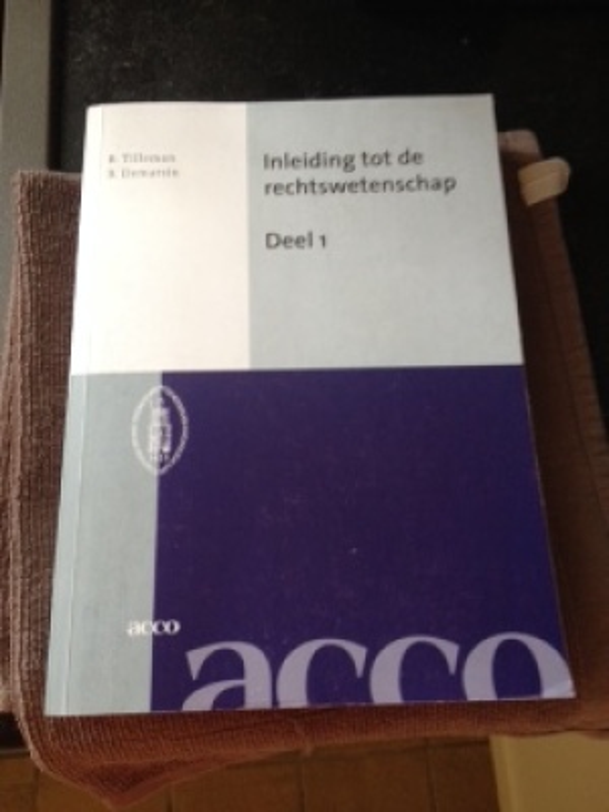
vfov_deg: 52.6
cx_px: 304
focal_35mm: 35
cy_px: 406
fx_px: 821
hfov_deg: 40.7
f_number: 2.4
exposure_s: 1/20
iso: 125
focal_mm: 4.28
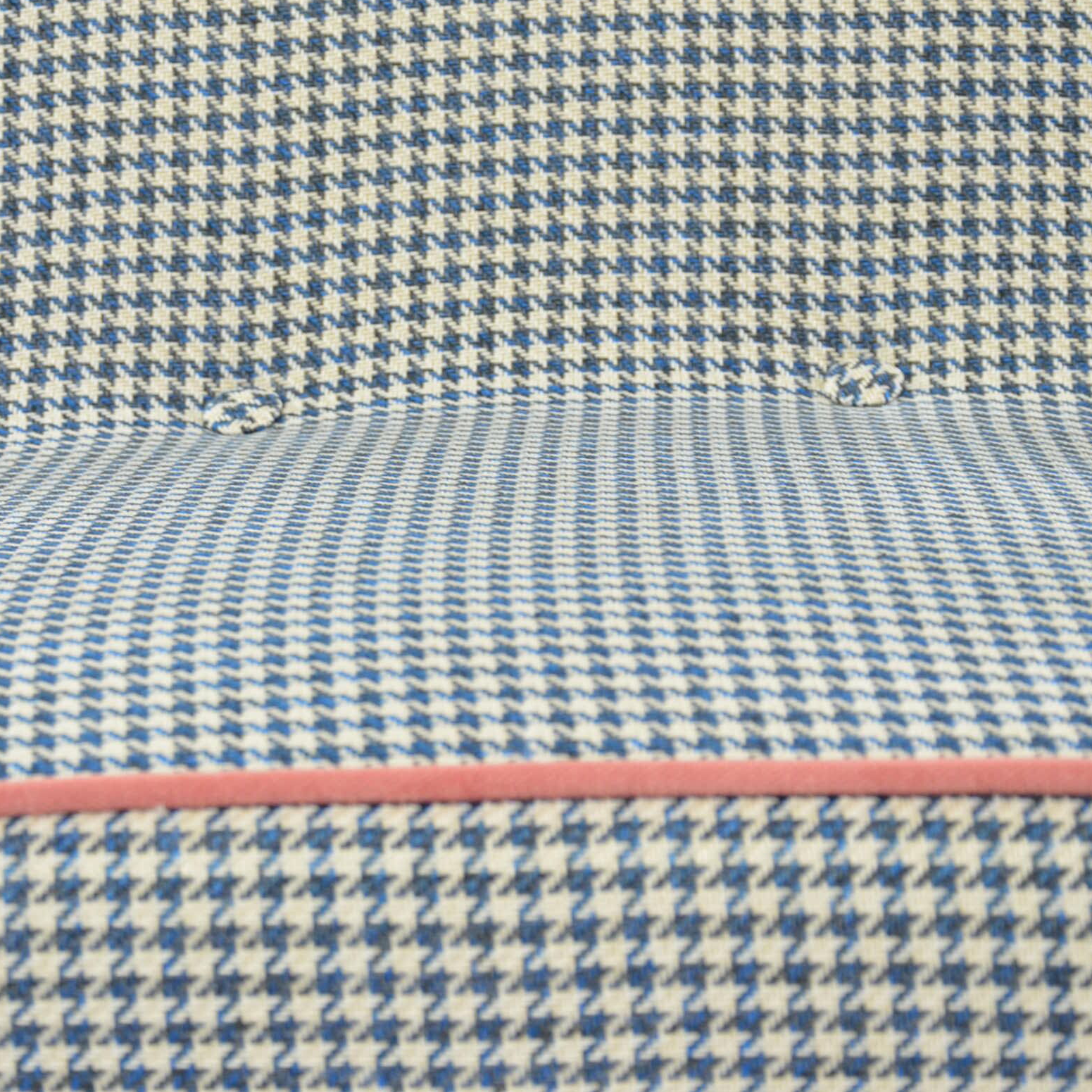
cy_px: 391
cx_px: 544
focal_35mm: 128
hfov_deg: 13.6
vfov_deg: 13.6
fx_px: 4568
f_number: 5.6
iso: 450
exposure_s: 1/60
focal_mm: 52
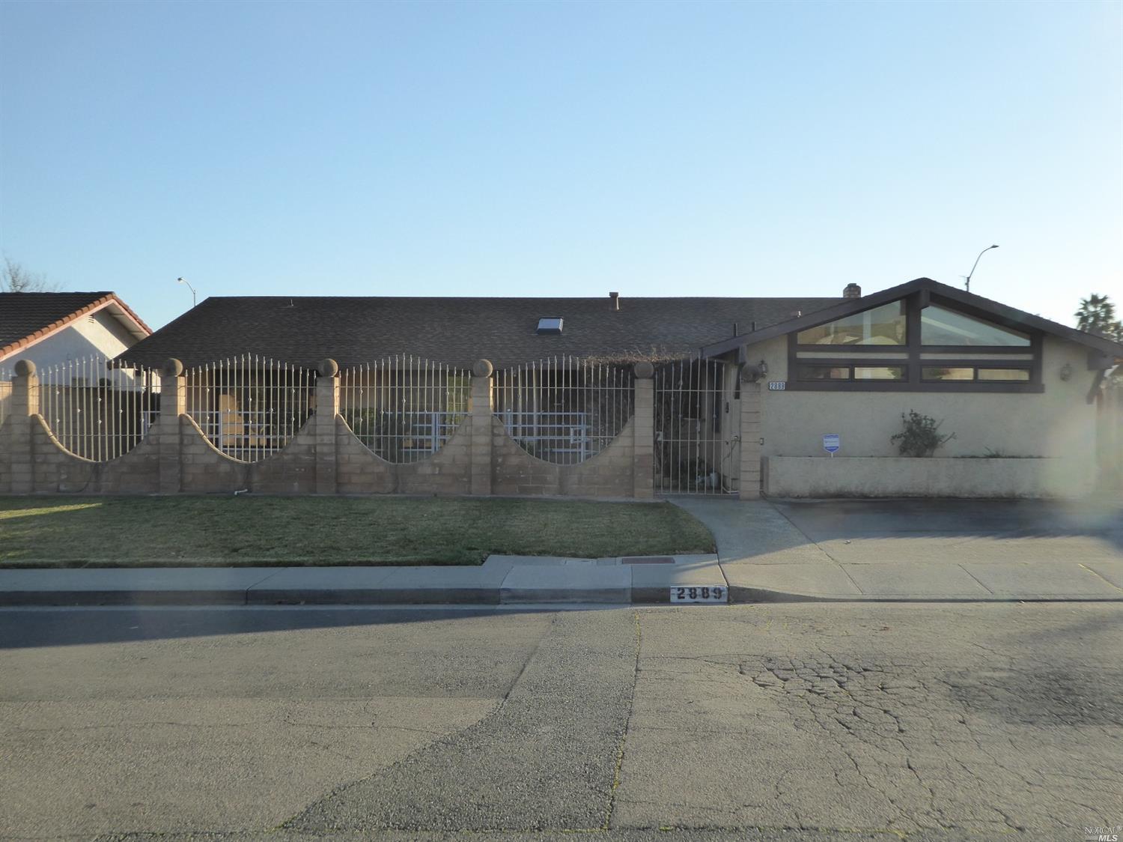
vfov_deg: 39.6
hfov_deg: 51.4
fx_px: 1168
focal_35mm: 36
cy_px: 421
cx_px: 562
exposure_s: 1/640
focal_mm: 6.3
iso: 200
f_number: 3.7
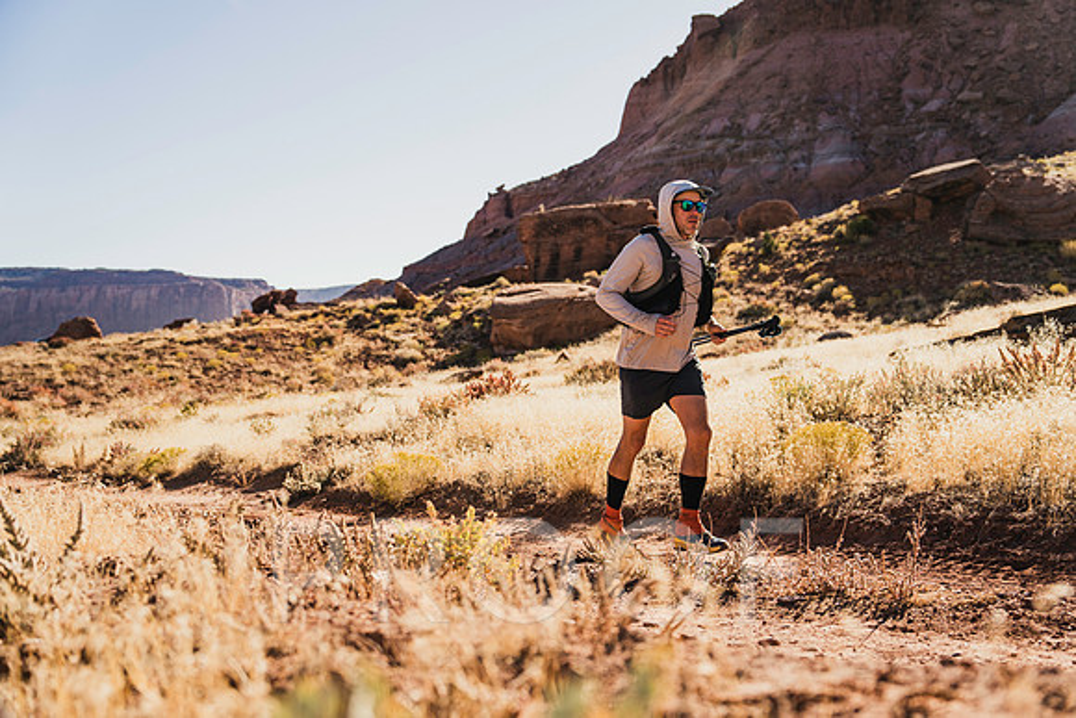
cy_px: 359
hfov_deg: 46.9
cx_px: 541
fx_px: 1239
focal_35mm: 41
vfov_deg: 32.3
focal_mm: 41
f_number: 3.2
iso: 125
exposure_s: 1/500
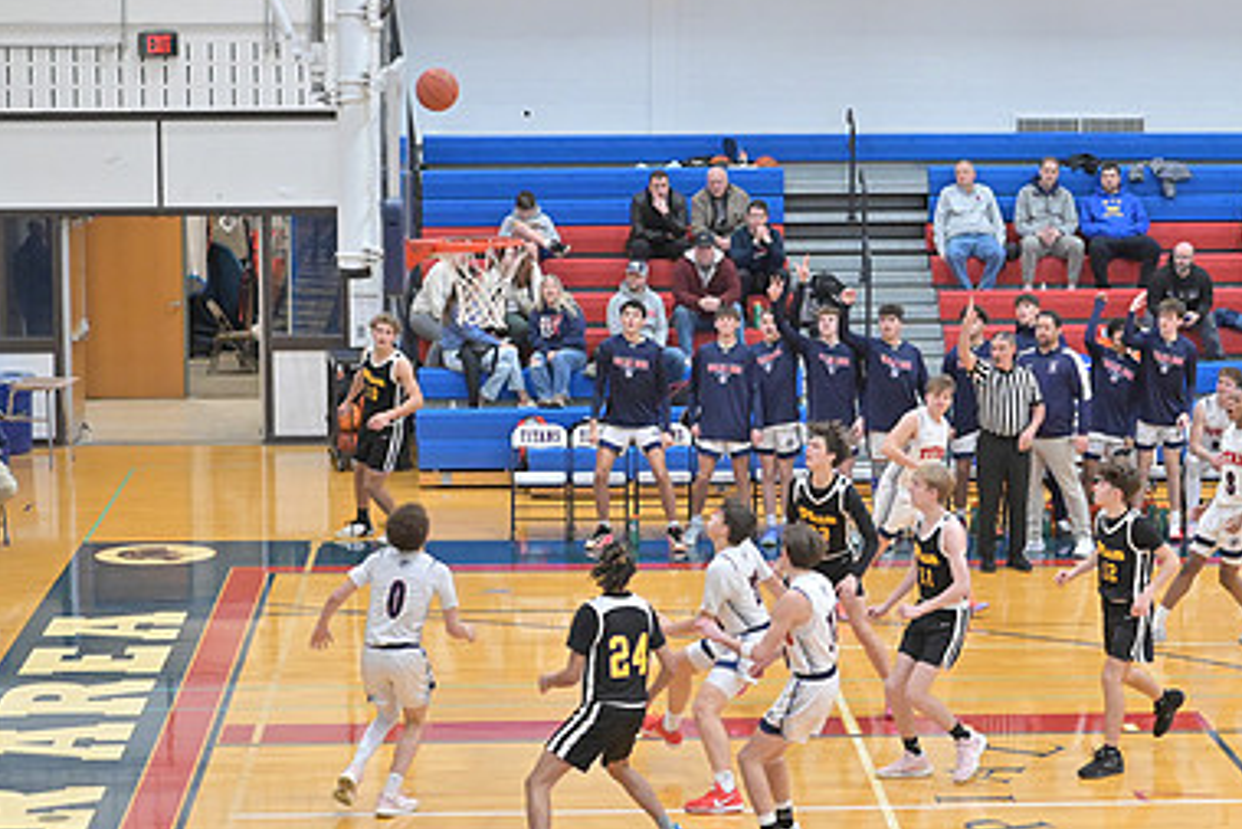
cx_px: 764
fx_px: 3693
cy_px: 449
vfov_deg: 12.8
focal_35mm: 107
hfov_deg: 19.1
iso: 7200
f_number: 4
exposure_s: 1/800
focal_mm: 70
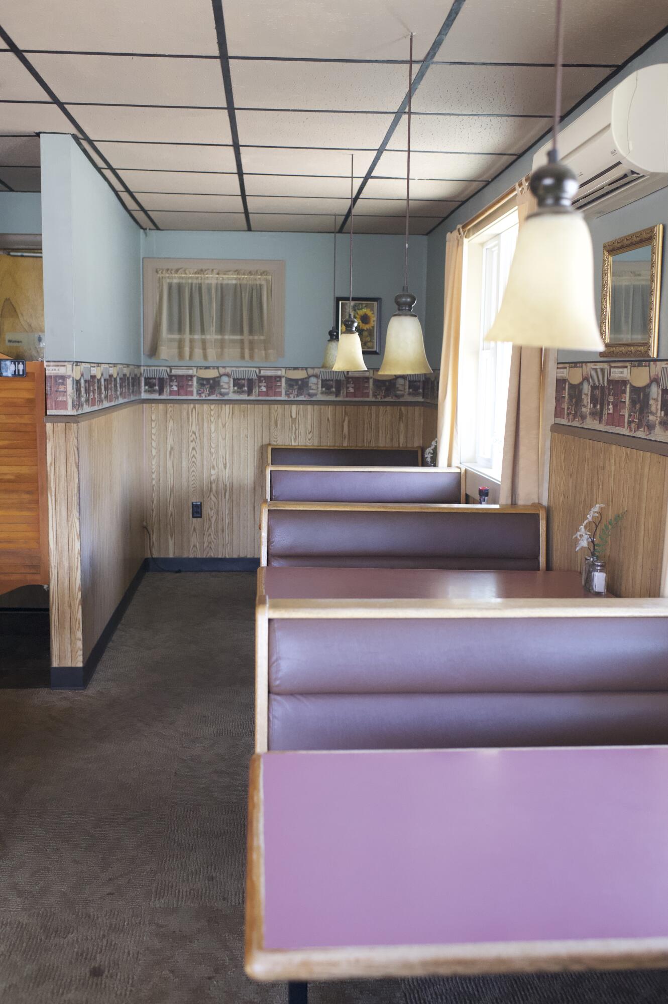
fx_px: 976
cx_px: 334
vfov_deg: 54.5
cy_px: 502
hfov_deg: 37.8
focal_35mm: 35
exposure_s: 1/400
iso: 6400
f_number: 3.5
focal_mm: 35
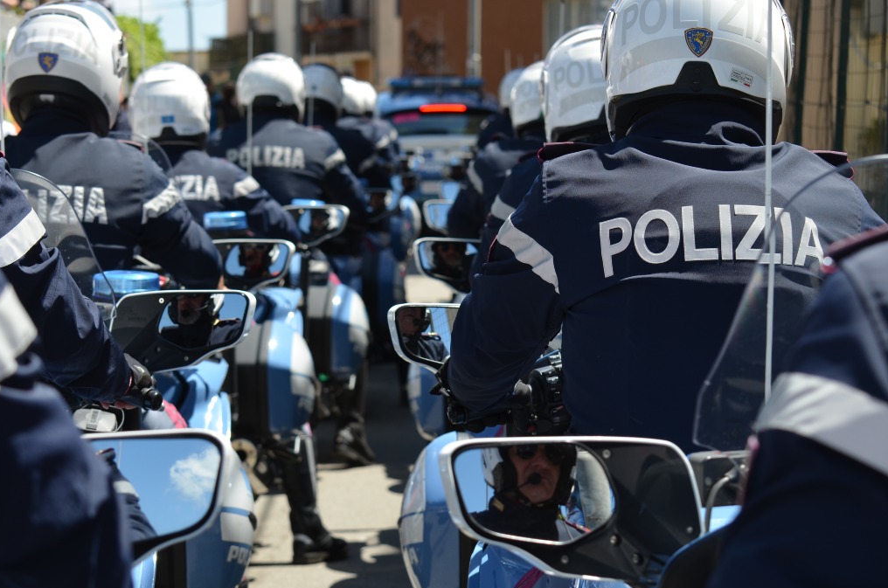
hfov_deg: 16.5
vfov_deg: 11.0
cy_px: 305
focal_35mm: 124
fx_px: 3052
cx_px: 378
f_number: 5.6
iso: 200
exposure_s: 1/500
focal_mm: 70
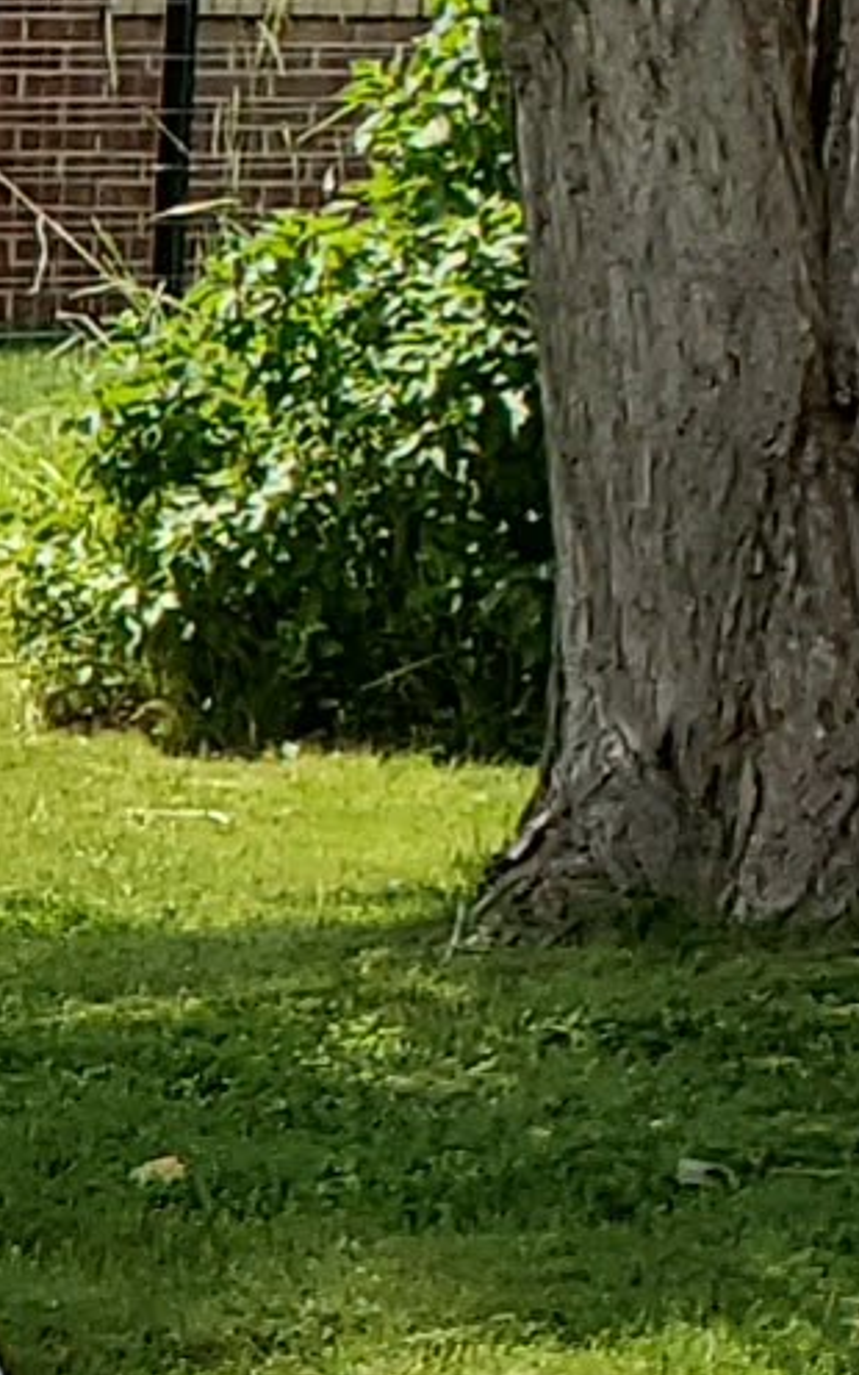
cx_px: -1651
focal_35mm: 224
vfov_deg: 9.3
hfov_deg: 5.5
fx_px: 8390
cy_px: 1367
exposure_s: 1/1404
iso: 50
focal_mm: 4.3
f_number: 2.4
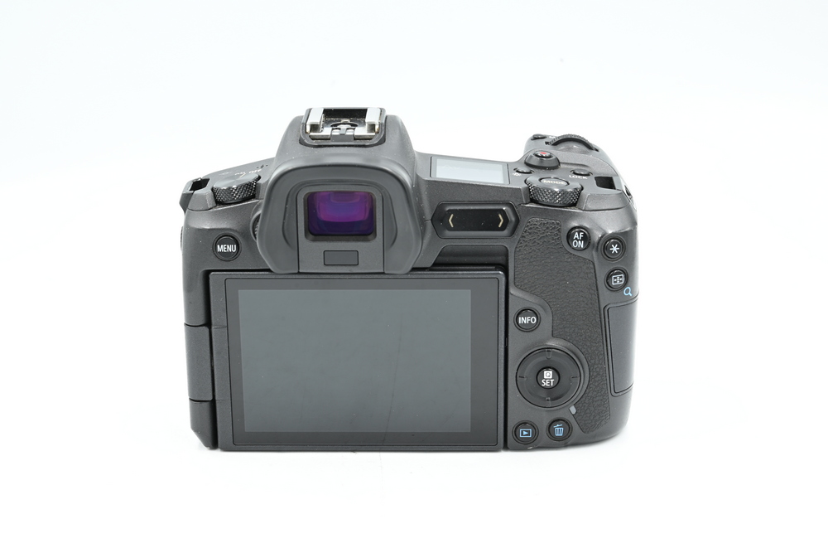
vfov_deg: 20.0
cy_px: 276
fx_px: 1564
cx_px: 414
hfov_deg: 29.7
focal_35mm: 68
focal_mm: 68
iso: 100
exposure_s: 1/6
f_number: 14
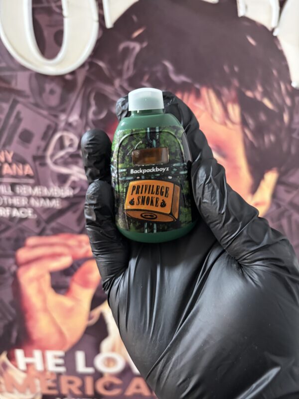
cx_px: 150
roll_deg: -2.0
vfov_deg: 67.3
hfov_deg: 53.1
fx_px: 299
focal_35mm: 26
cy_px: 200
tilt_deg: -26.4
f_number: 1.6
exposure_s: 1/30
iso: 500
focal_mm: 5.96
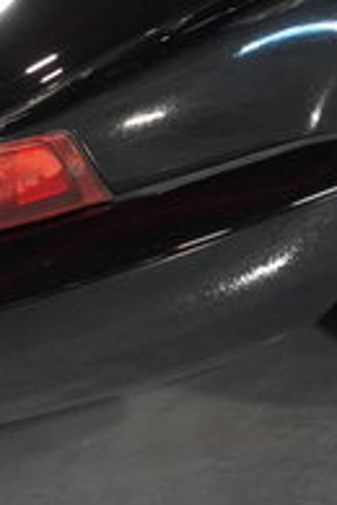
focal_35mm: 110
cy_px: -101
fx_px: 1544
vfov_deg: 17.7
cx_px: 219
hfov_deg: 12.4
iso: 10000
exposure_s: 1/60
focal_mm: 28
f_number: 4
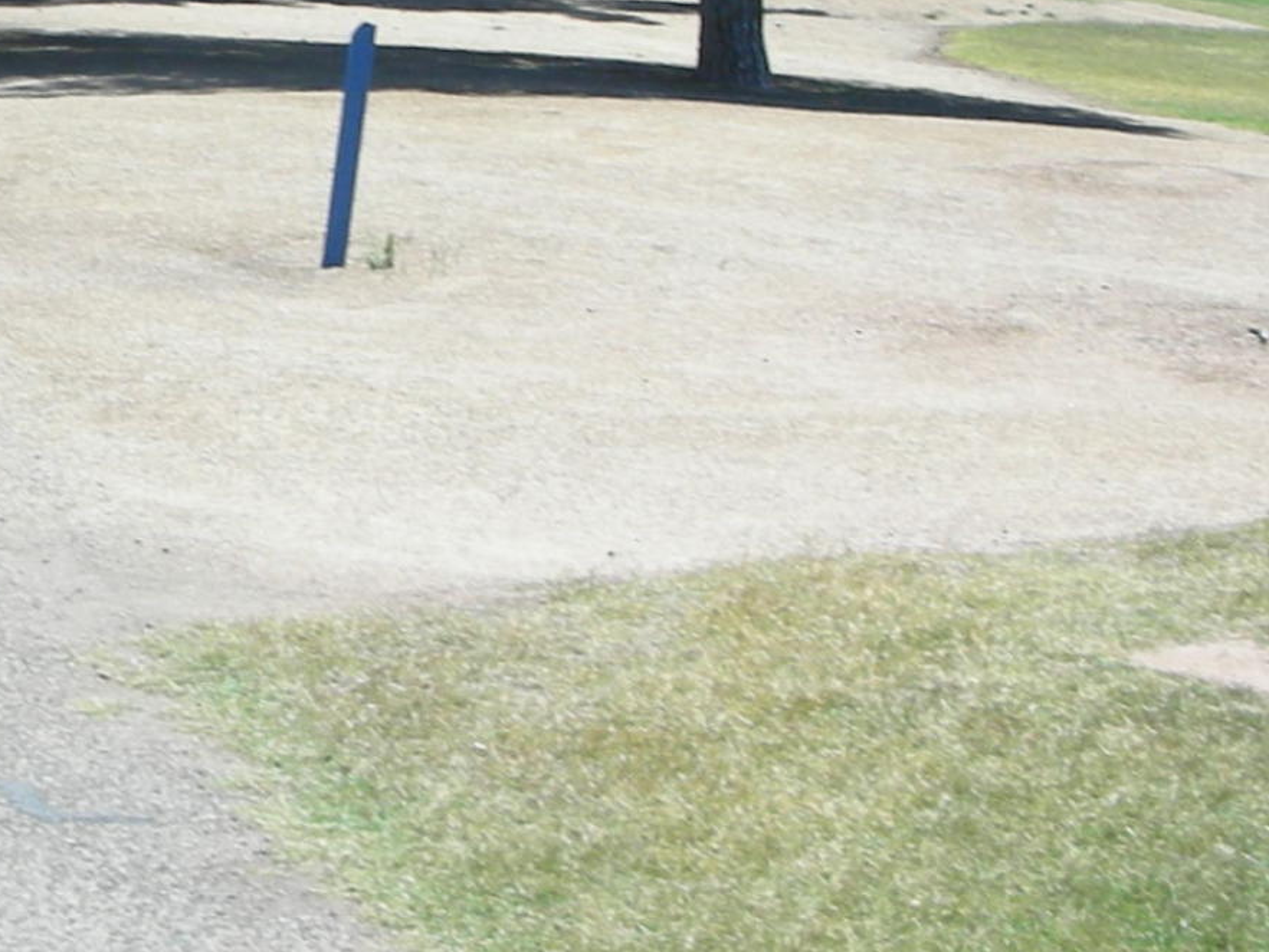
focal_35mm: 119
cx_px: -209
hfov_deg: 16.0
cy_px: 96
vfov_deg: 12.4
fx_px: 4364
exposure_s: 1/67.1
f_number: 8.5
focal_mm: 5.8
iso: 50
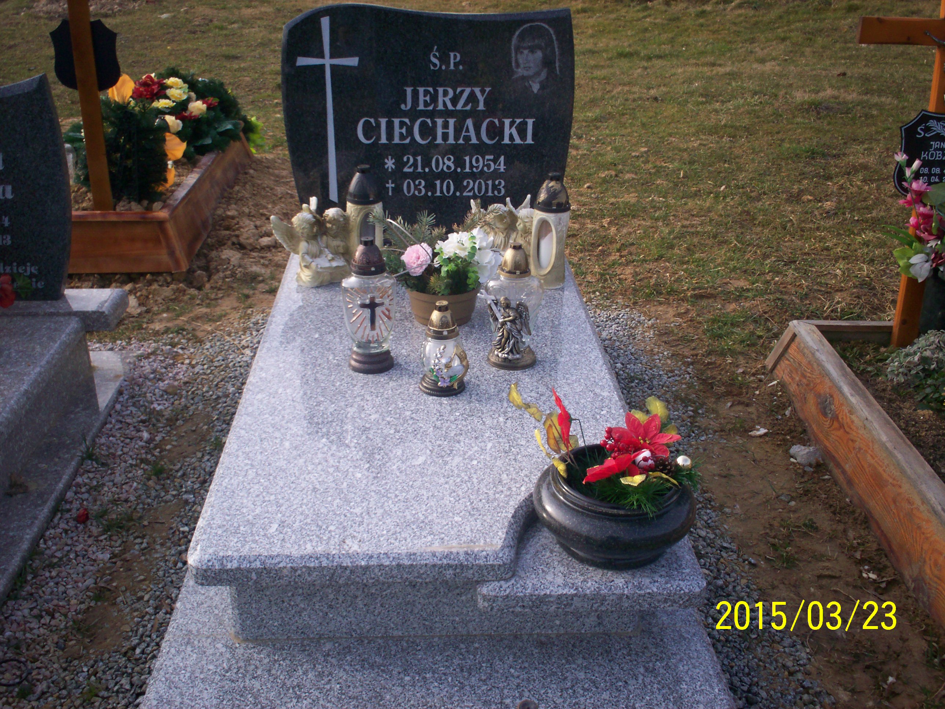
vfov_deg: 39.7
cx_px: 472
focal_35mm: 36
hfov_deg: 51.4
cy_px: 354
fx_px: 983
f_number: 4.5
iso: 100
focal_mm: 6
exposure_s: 1/243
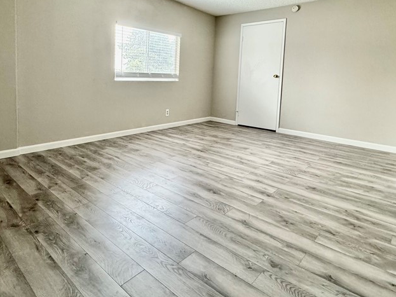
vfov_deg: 57.5
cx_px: 146
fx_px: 263
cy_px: 97
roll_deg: -1.7
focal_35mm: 23
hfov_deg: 72.6
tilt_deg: -4.6
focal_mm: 2.22
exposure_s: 1/60
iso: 320
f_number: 2.2
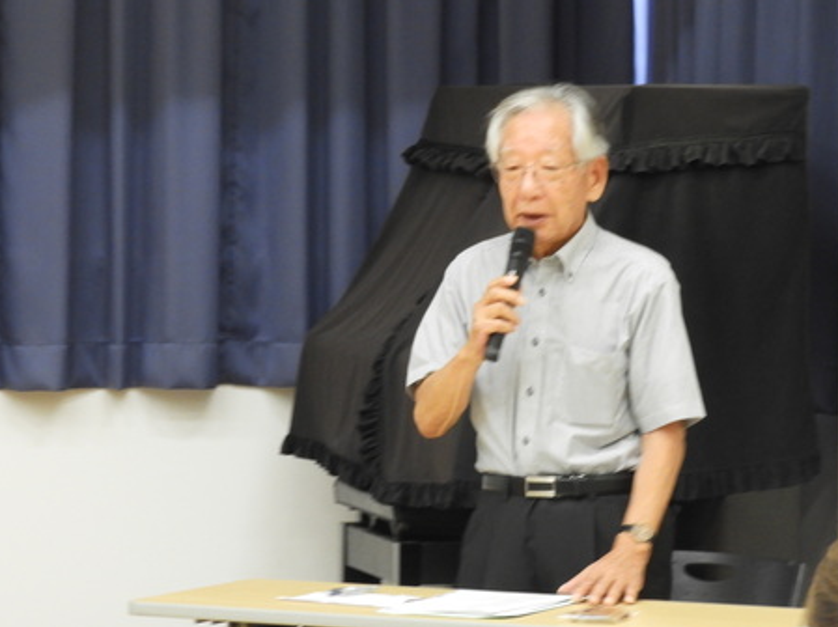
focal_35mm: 214
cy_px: 207
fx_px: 5176
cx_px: 564
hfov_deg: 9.2
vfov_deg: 6.9
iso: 400
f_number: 5.2
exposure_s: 1/15
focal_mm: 26.9
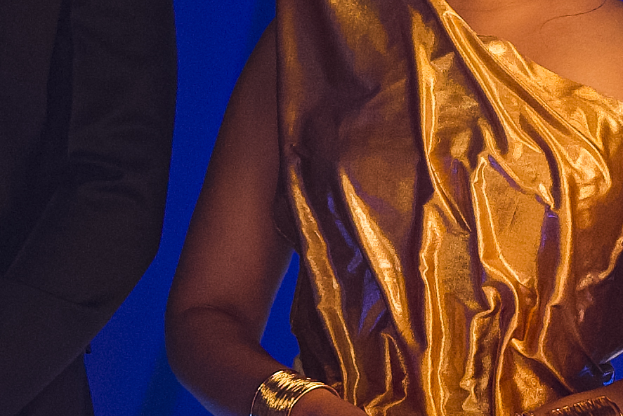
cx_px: 832
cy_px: 27
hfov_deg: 4.8
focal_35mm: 430
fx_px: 7447
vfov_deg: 3.2
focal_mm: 90
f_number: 3.5
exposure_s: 1/250
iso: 800
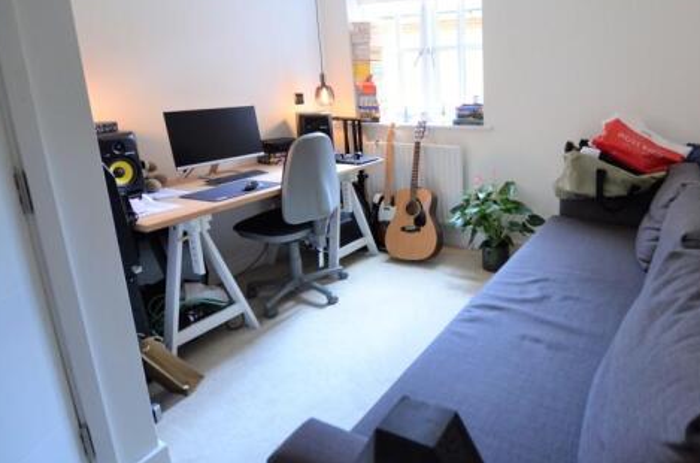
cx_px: 472
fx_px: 407
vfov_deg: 58.3
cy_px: 167
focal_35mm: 21
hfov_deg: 78.5
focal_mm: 10
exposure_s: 1/40
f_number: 4
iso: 800
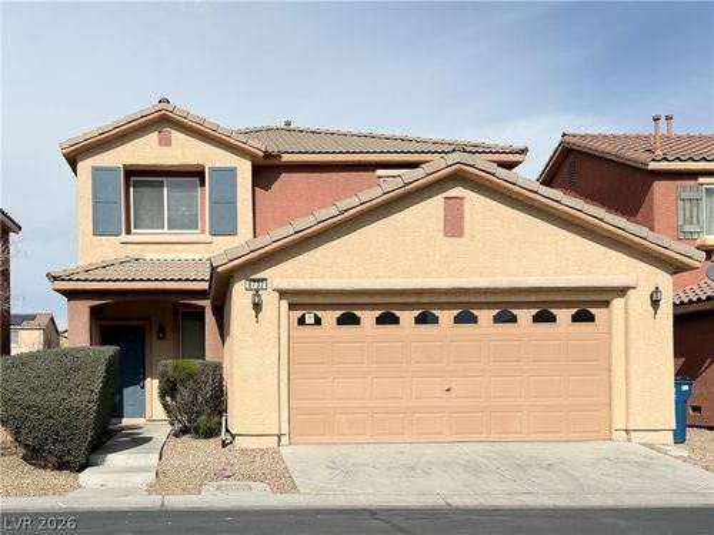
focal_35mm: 24
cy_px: 268
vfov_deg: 56.8
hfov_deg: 71.6
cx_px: 357
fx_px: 495
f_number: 1.78
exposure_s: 1/9091
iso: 80
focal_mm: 6.76
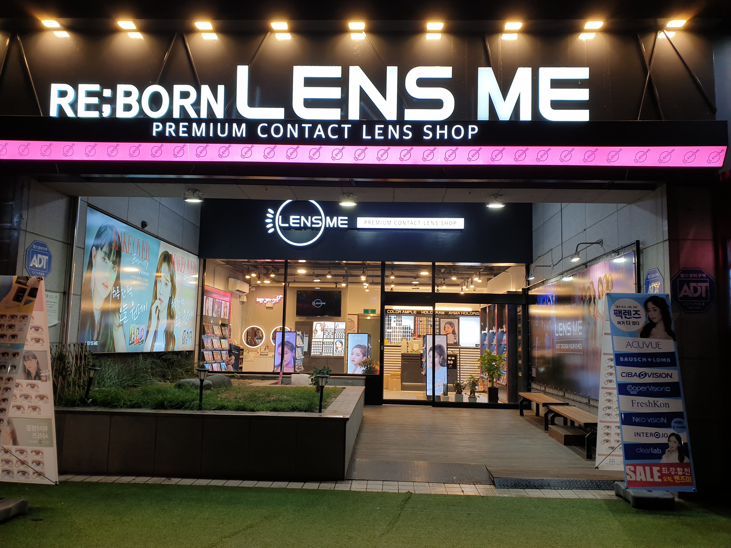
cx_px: 366
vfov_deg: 53.1
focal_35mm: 26
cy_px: 274
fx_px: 549
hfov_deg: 67.3
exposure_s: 1/60
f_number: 2.4
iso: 50
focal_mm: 4.3
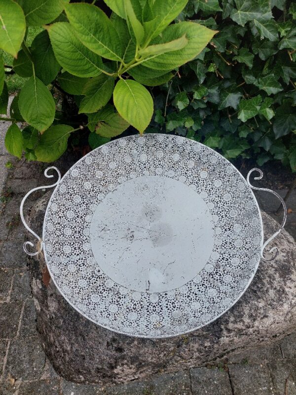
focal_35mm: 24
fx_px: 274
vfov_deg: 71.6
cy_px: 198
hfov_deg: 56.8
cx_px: 148
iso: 40
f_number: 1.8
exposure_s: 1/2000
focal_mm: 5.23
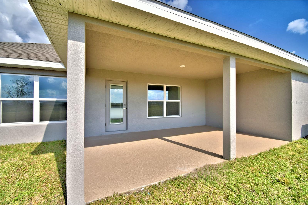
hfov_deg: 100.4
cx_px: 154
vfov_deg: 77.3
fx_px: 128
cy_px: 102
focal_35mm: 15
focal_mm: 10
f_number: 4.5
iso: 100
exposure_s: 1/1000
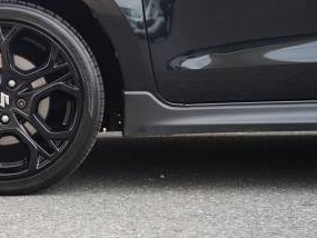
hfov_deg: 17.5
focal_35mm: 109
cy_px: 32
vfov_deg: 13.5
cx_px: -32
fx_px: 995
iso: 320
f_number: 4
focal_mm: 50.3
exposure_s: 1/160
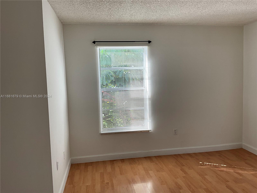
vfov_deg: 48.2
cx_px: 128
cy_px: 96
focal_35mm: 29
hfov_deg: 61.7
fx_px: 215
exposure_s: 1/161
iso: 32
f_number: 1.8
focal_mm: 3
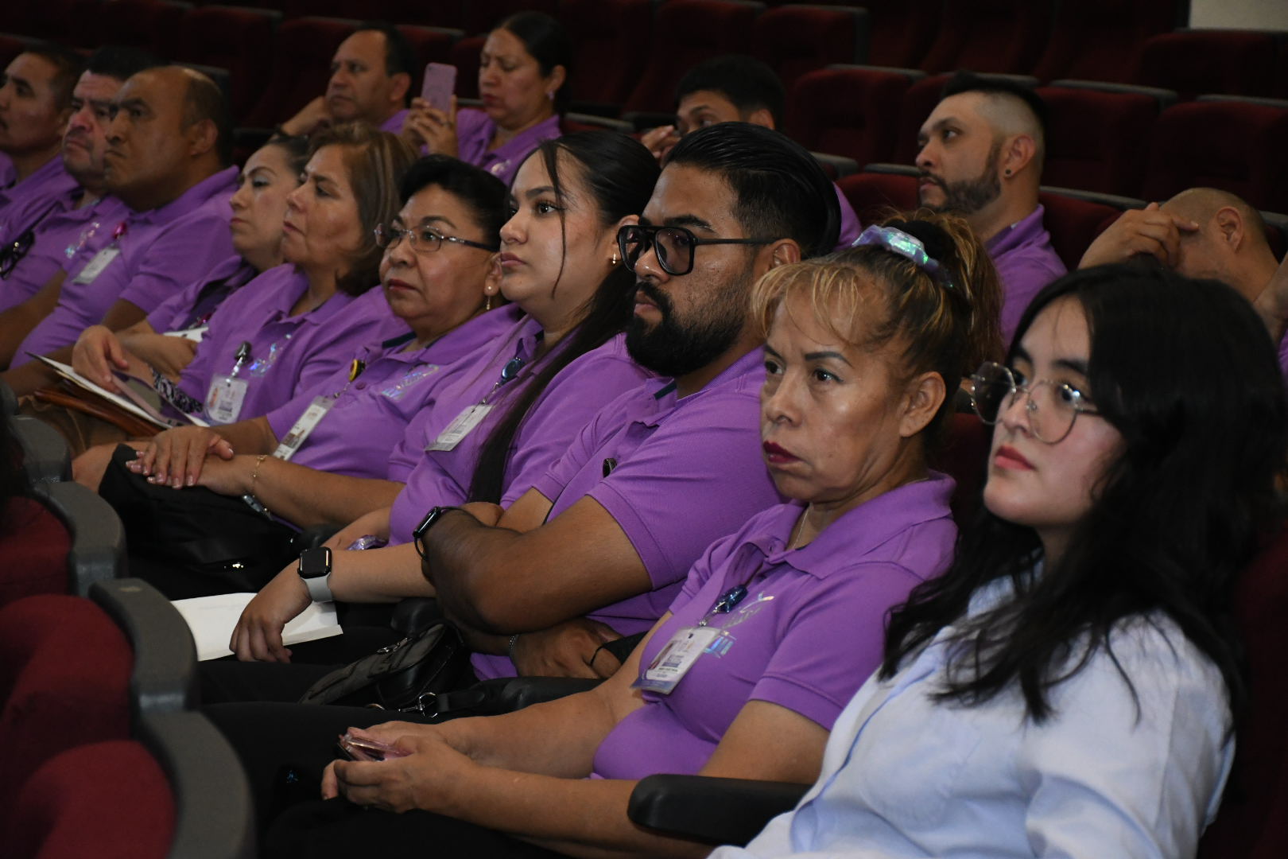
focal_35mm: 99
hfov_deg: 20.6
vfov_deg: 13.8
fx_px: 3542
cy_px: 430
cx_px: 644
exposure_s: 1/125
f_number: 5.6
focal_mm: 66
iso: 4000
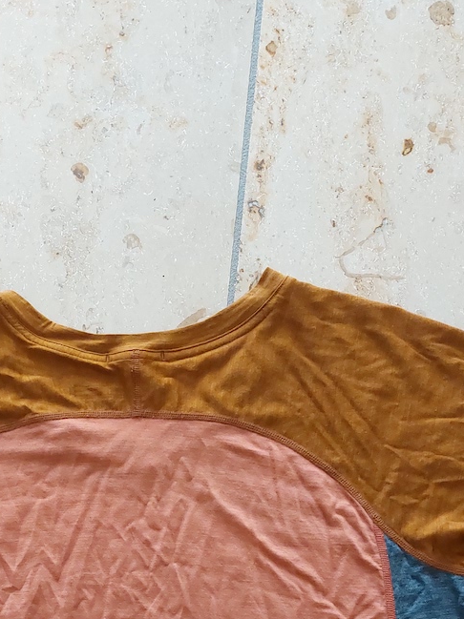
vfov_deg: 34.1
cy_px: 625
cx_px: 170
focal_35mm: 51
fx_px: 912
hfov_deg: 28.4
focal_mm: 5.23
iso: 320
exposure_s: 1/100
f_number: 1.8
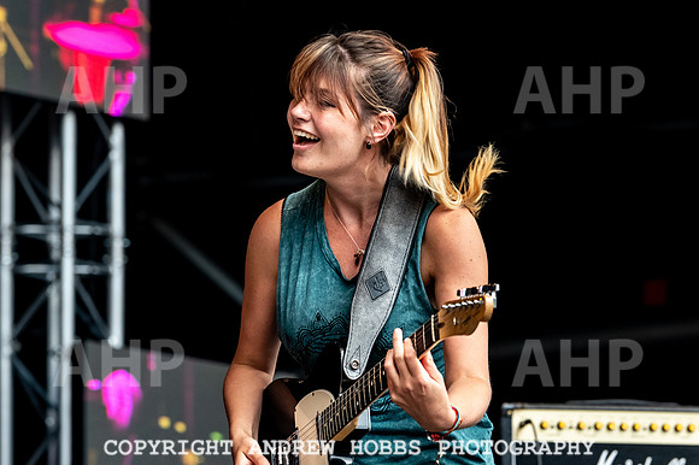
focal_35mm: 250
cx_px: 436
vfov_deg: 5.5
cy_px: 175
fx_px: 4847
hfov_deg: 8.2
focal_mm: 200
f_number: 5.6
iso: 1100
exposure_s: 1/800
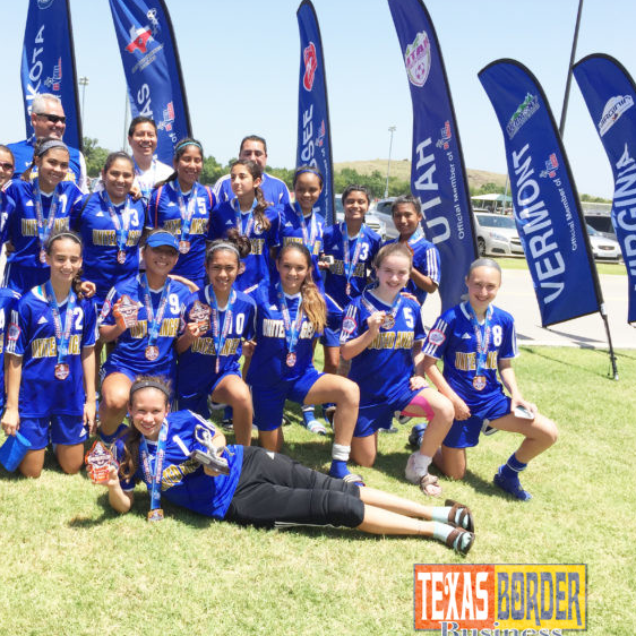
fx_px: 728
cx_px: 216
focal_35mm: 35
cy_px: 319
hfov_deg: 46.5
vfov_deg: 47.2
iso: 32
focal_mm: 4.15
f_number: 2.2
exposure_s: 1/1464
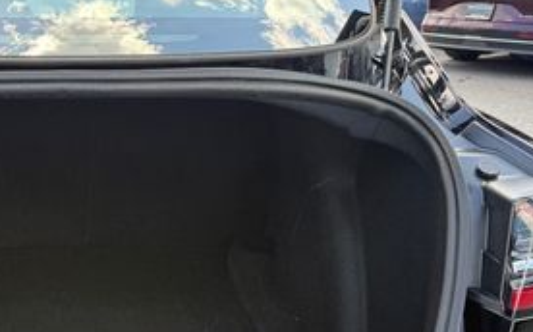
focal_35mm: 59
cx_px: 48
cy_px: 322
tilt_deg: -21.0
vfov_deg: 21.3
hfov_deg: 32.7
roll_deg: +0.1
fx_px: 856
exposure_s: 1/370
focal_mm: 6.76
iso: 100
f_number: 1.78
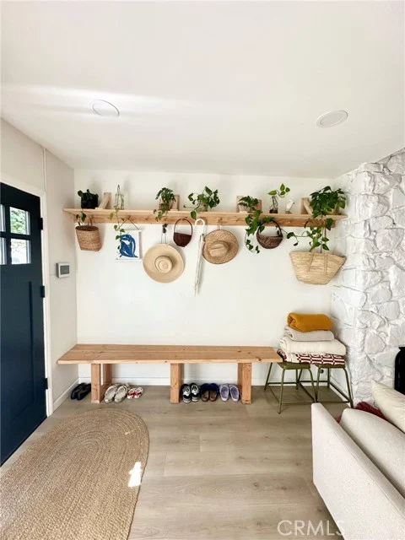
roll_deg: -1.3
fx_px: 218
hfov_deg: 85.7
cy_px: 270
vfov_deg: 102.1
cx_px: 202
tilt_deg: -3.7
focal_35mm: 14
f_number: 2.2
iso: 125
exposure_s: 1/99
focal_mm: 2.22
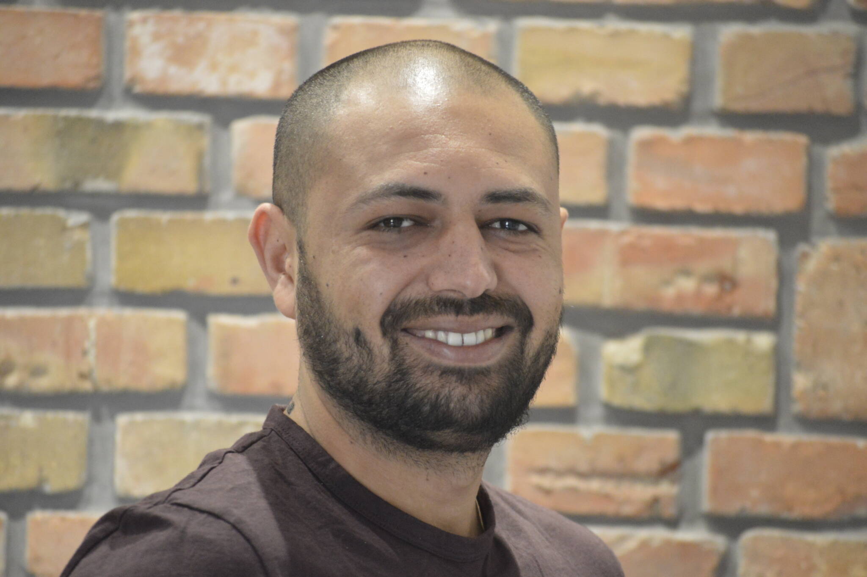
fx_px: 4187
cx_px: 434
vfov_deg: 7.9
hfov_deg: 11.8
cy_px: 288
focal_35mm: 174
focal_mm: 116
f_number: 4.8
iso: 3200
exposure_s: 1/25
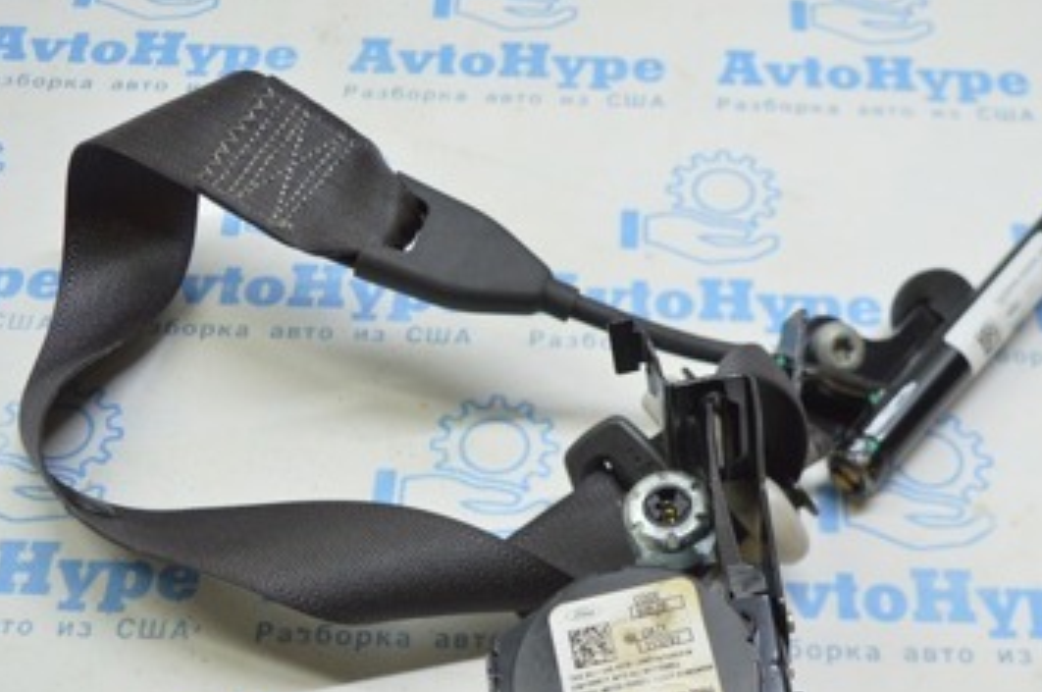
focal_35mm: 57
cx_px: 598
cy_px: 558
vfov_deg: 23.4
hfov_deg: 35.1
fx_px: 1645
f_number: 3.8
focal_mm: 21
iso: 400
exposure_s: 1/60
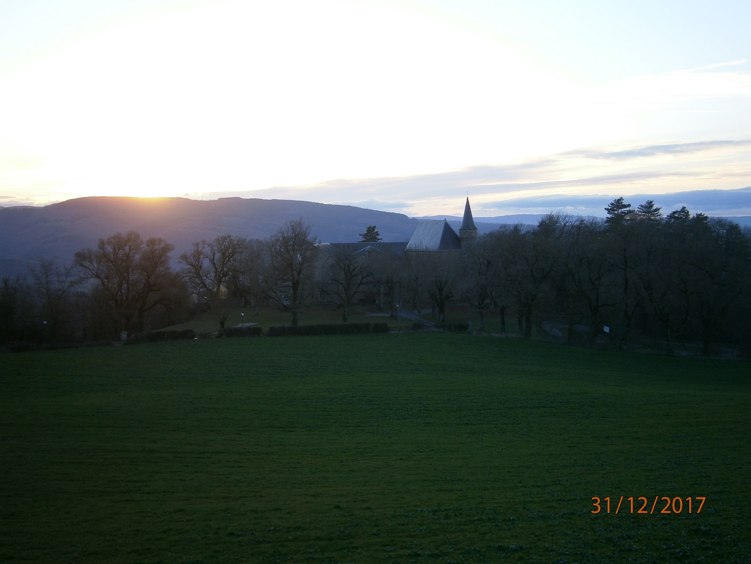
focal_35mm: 47
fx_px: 1020
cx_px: 376
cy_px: 282
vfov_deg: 30.9
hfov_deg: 40.4
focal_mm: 8.3
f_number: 3.4
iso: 80
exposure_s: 1/80
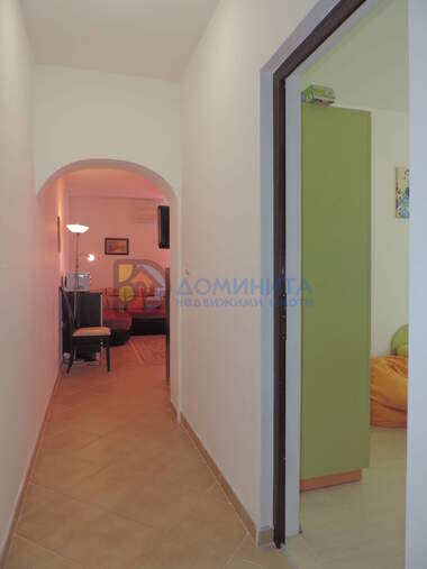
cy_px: 284
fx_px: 395
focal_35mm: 24
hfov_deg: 56.8
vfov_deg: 71.6
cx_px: 214
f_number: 3
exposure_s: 1/40
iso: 200
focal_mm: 4.3
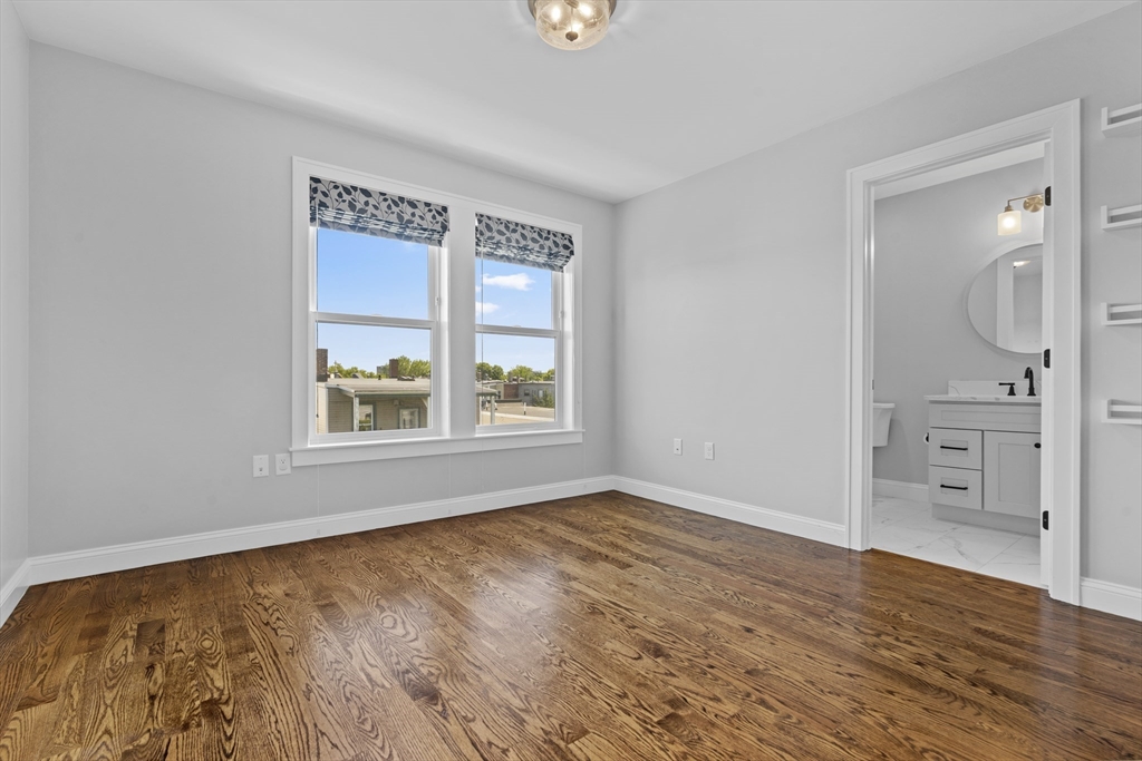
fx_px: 508
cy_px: 380
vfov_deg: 73.8
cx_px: 571
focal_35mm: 16
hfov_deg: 96.7
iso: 320
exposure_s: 1/1.67
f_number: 9
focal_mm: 16
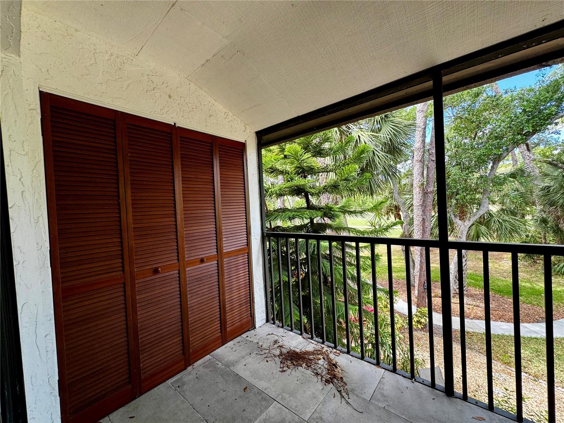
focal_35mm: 14
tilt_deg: -2.9
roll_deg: +3.4
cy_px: 212
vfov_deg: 85.7
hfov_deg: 102.1
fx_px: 228
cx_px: 282
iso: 50
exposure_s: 1/99
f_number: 2.2
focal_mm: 2.22
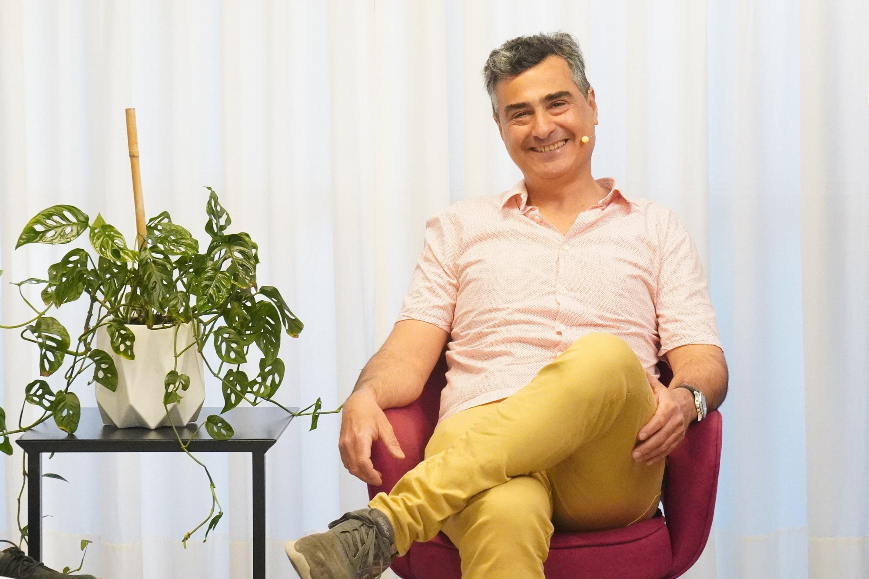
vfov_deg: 13.0
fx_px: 2534
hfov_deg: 19.5
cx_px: 434
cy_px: 290
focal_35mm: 105
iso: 6400
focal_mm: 70
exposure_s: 1/200
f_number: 6.3
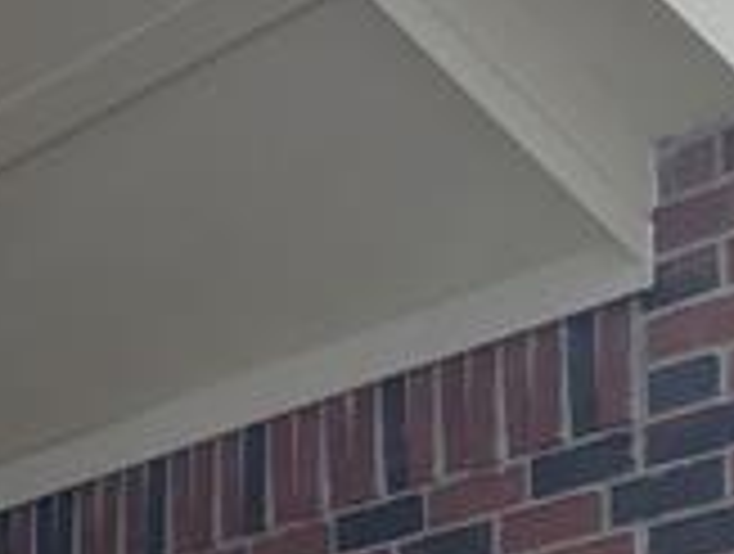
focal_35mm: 163
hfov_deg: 10.1
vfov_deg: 8.9
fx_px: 3464
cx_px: -1189
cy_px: 856
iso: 50
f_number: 2.4
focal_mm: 4.3
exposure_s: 1/404
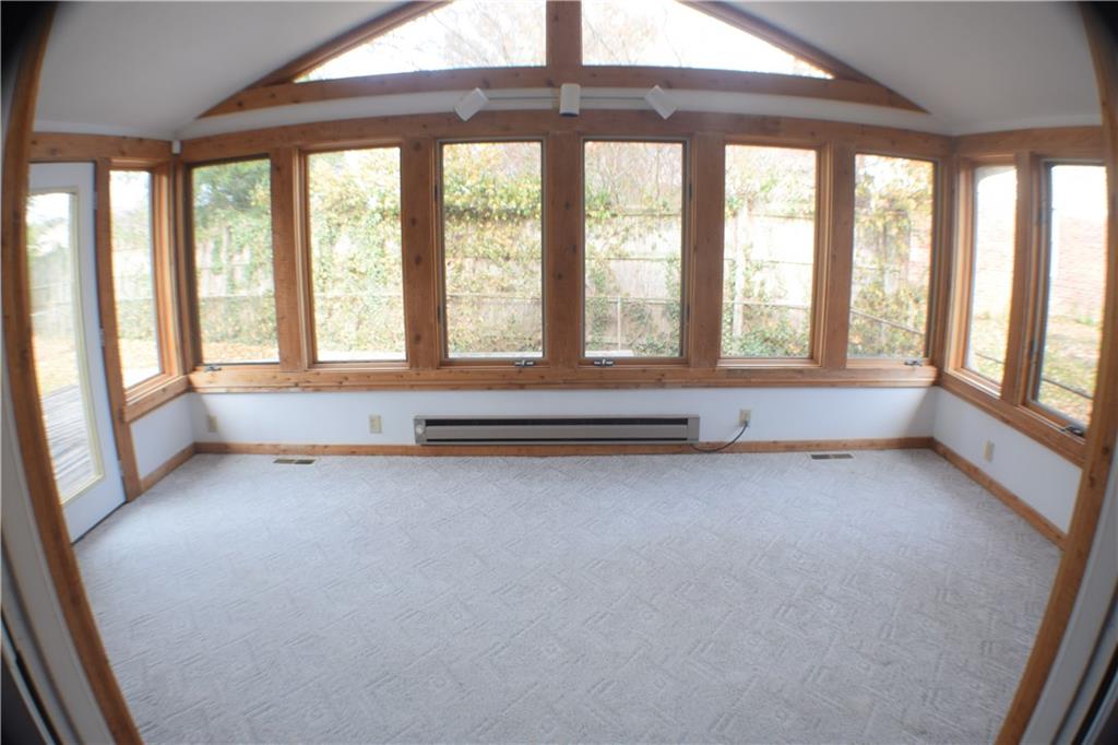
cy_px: 372
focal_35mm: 33
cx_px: 559
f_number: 5
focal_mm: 22
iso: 400
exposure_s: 1/100
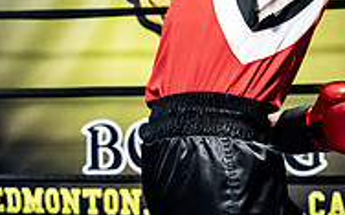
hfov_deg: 11.8
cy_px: 14
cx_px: 379
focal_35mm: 175
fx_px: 1643
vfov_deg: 7.5
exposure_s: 1/1000
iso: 8000
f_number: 2.8
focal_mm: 51
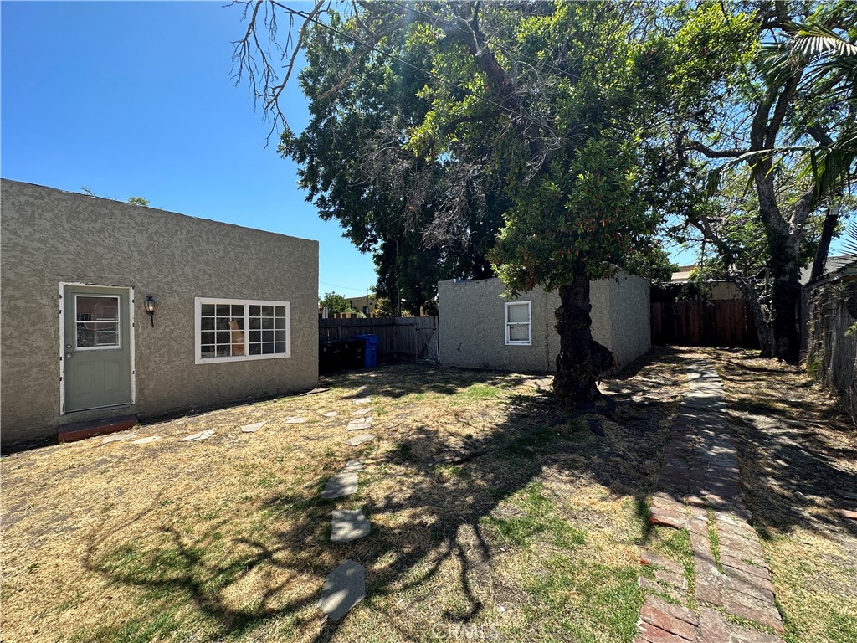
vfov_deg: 85.7
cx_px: 428
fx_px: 347
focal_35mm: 14
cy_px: 322
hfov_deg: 102.1
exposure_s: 1/662
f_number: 2.2
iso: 40
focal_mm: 2.22
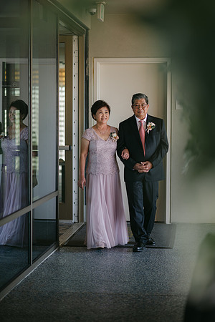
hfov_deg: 16.1
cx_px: 108
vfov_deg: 23.9
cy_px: 161
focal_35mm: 85
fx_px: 761
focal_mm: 85
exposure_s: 1/250
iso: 140
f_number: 1.8
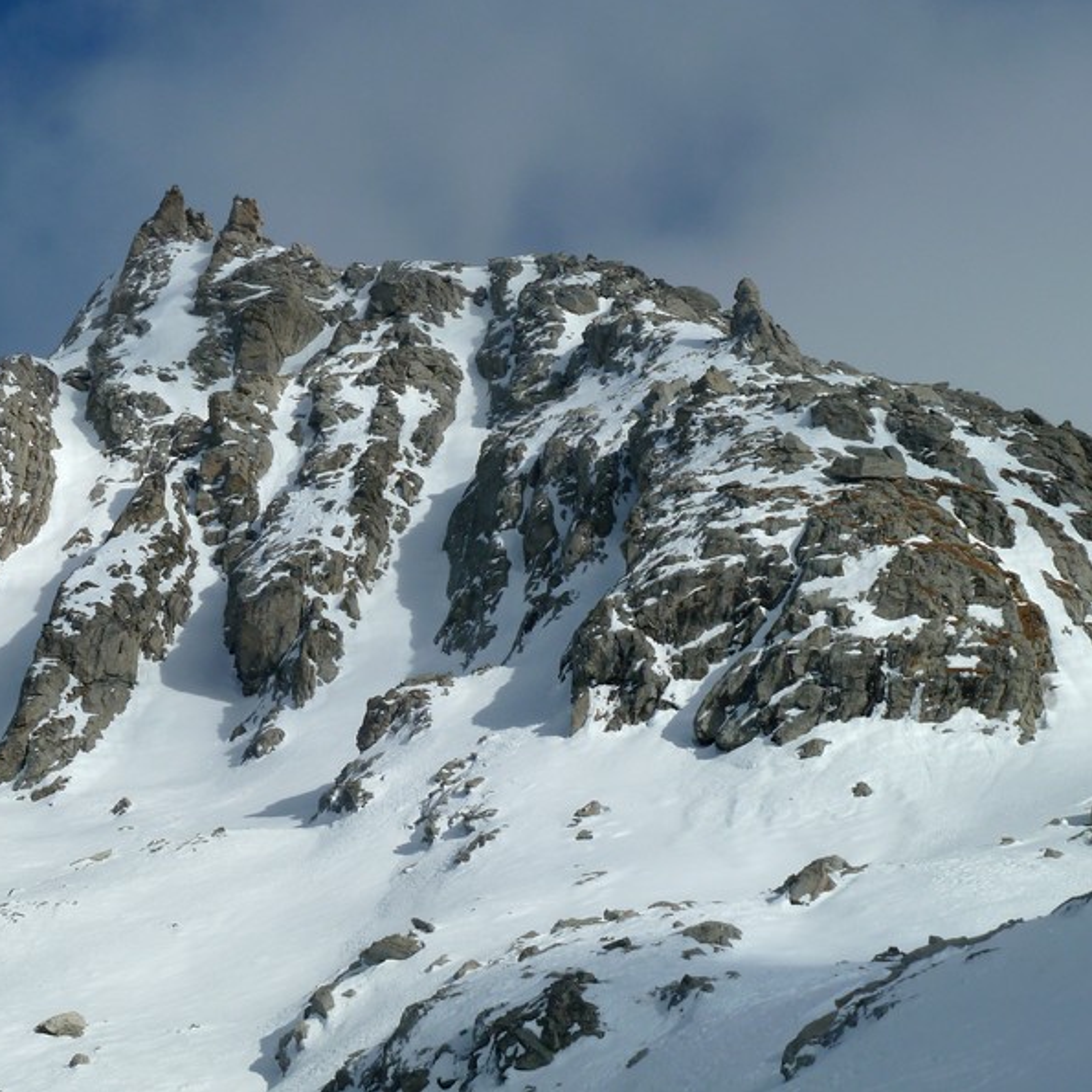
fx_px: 3819
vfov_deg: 16.3
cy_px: 543
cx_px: 389
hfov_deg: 16.2
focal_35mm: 107
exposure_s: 1/1000
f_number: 5.6
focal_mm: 14.7
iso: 80
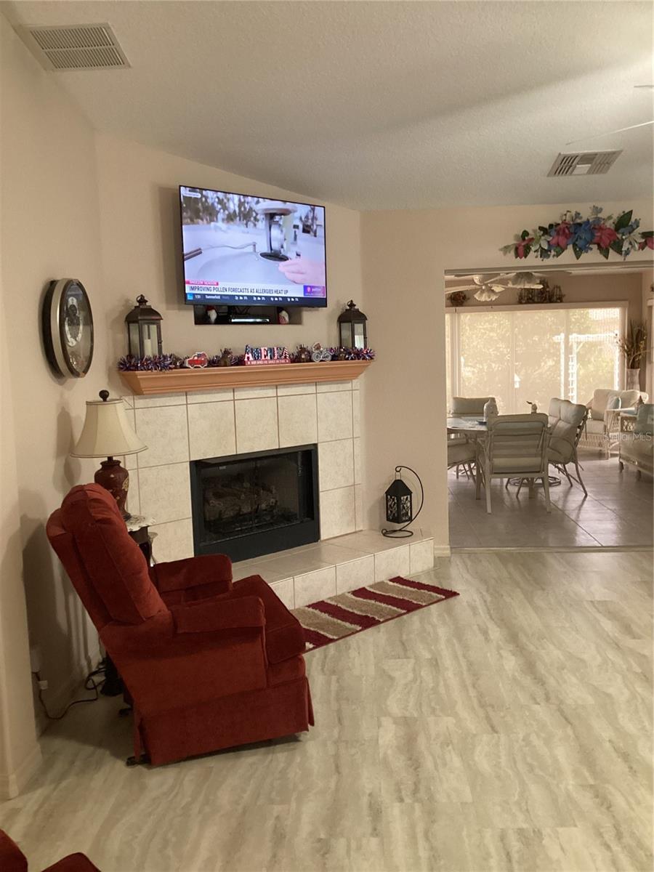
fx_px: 781
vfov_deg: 58.4
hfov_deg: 45.4
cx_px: 327
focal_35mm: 31
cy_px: 436
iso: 320
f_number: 2.4
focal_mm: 3.3
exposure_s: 1/60
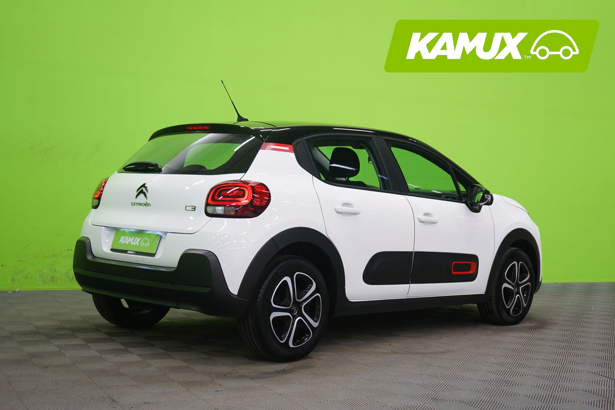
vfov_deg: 27.0
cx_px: 308
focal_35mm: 50
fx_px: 854
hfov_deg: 39.6
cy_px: 205
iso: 400
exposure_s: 1/8
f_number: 5
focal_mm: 50
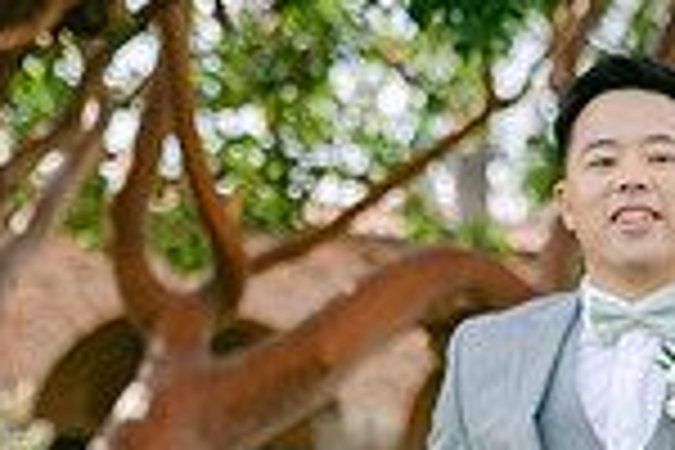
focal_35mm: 140
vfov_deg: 9.7
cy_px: 428
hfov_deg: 14.2
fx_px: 2625
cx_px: 828
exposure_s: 1/3200
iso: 100
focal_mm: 35
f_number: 2
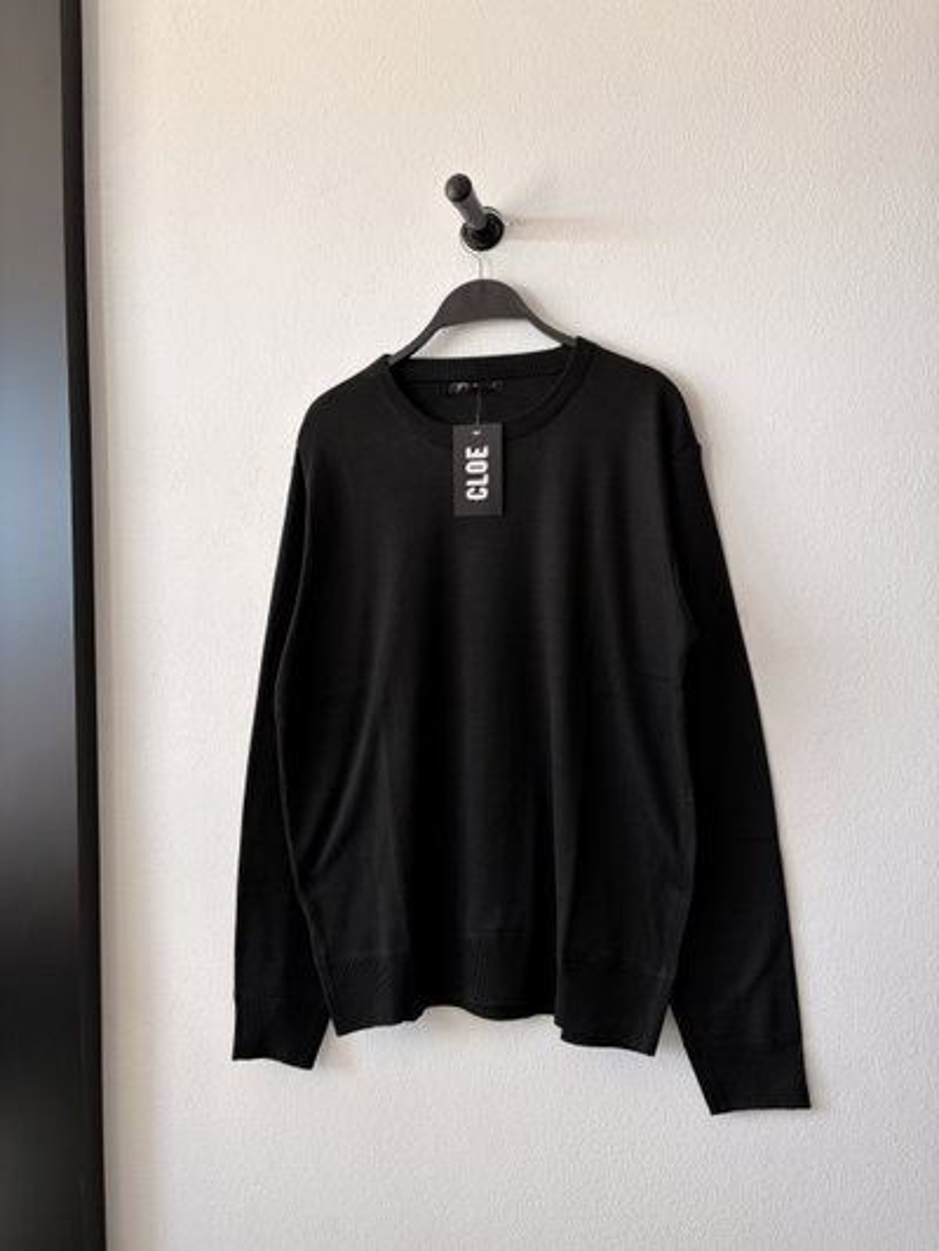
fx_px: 940
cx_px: 470
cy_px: 626
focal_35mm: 26
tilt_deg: +1.1
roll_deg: +1.3
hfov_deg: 53.1
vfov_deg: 67.3
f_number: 1.6
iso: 80
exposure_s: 1/122
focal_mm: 5.96
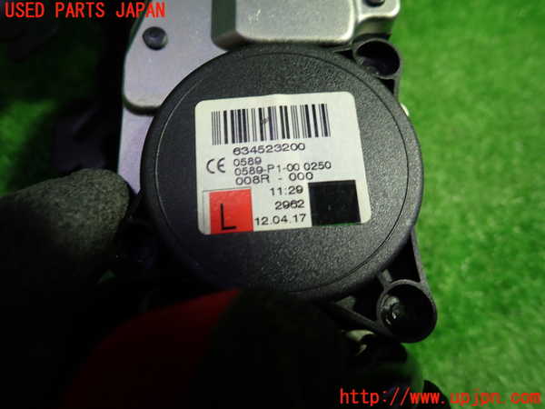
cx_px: 272
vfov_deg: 54.9
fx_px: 394
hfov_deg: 69.4
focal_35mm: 25
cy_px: 204
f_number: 2
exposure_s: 1/30
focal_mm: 4.5
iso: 200
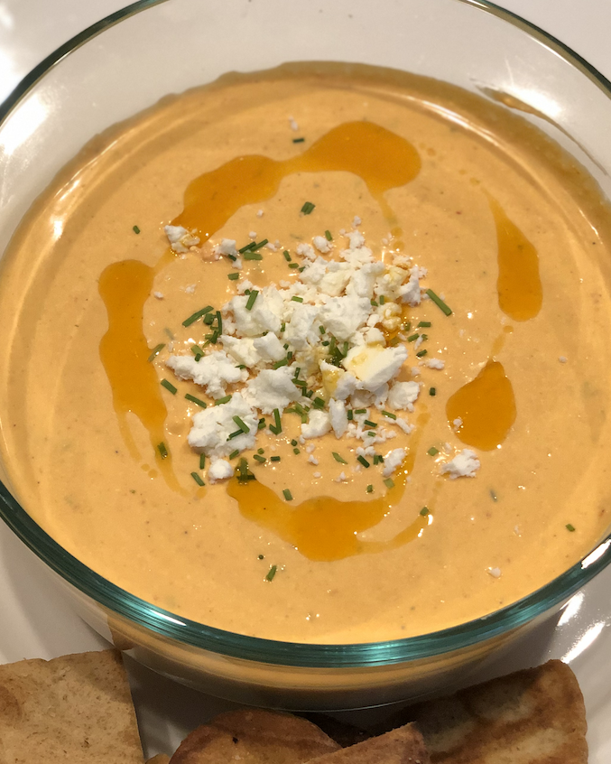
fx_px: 1808
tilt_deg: -64.7
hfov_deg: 19.2
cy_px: 417
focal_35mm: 80
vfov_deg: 23.8
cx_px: 365
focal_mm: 6
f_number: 2.4
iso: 100
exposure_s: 1/40
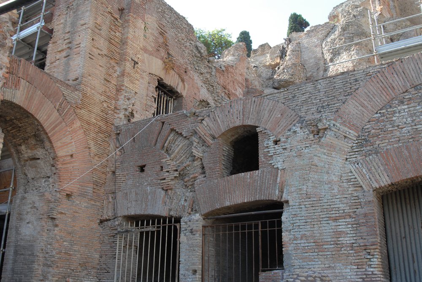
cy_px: 141
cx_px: 211
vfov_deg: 37.0
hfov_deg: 53.1
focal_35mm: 36
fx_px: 422
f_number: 10
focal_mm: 24
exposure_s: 1/60
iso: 250
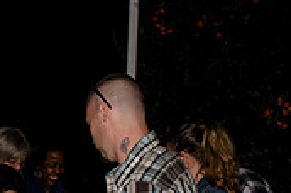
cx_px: -10
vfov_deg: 8.9
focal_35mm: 152
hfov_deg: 13.3
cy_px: 213
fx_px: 1226
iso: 1000
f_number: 8
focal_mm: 30
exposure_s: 1/250
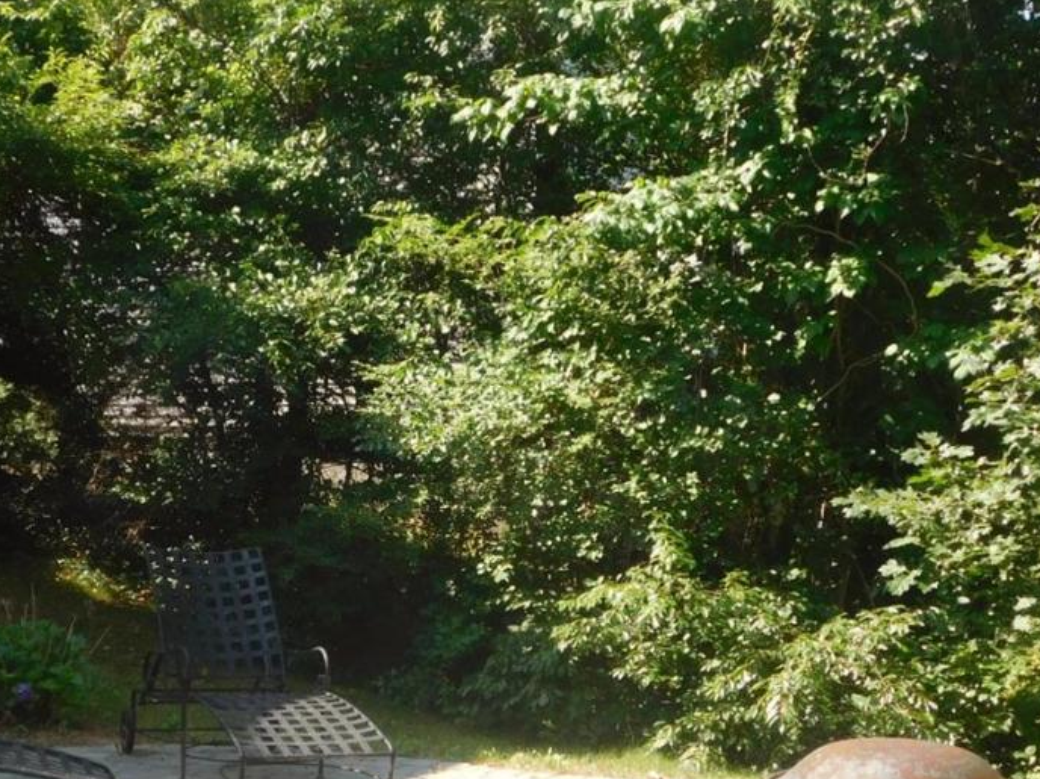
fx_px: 2012
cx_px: 331
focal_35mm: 67
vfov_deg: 21.8
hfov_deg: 28.8
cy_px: 504
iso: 125
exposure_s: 1/320
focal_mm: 6.3
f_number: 3.5
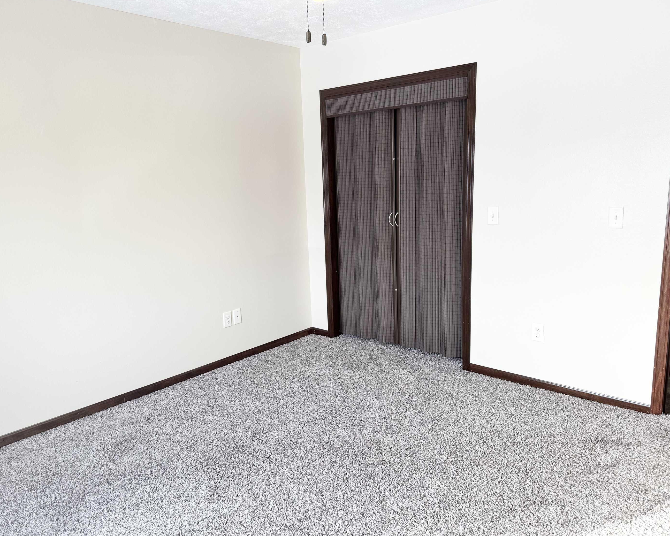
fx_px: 516
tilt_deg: -10.6
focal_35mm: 26
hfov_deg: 66.0
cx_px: 328
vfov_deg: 54.9
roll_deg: +1.9
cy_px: 272
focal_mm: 6.76
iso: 50
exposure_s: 1/120
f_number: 1.78
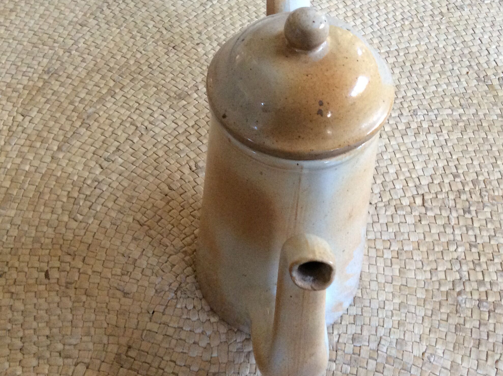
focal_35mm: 42
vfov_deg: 34.3
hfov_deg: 44.8
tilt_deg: -53.8
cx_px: 265
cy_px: 186
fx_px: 609
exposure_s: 1/25
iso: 200
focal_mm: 3.3
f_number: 2.4
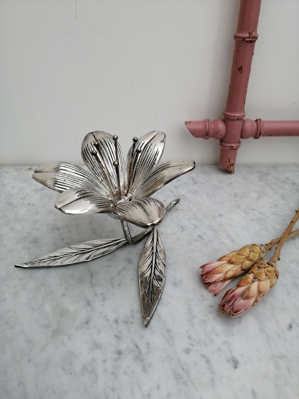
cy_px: 200
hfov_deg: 51.4
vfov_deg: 65.3
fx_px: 311
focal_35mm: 27
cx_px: 150
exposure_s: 1/50
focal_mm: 3.95
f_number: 1.8
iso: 50
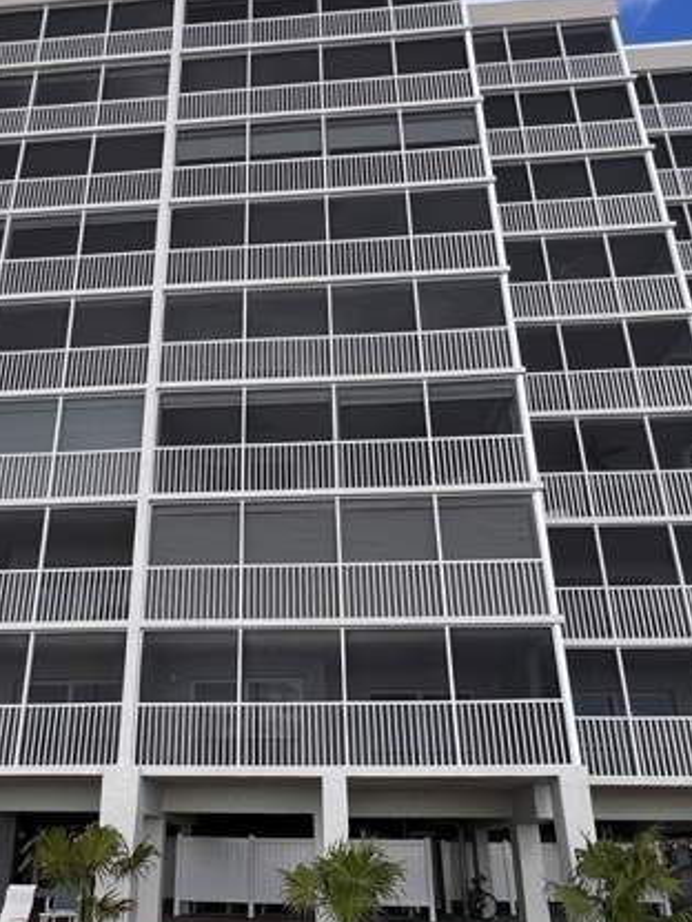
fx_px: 666
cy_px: 585
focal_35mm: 25
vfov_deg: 68.1
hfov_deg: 54.1
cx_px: 246
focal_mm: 1.57
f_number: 1.8
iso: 32
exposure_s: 1/919
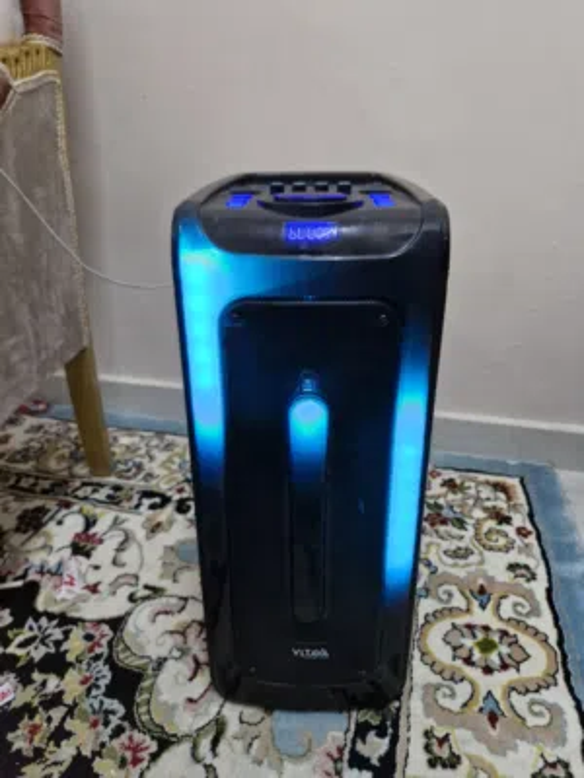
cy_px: 389
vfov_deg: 73.9
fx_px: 517
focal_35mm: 23
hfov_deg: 58.9
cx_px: 292
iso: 1000
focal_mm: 5.54
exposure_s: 1/100
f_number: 1.8
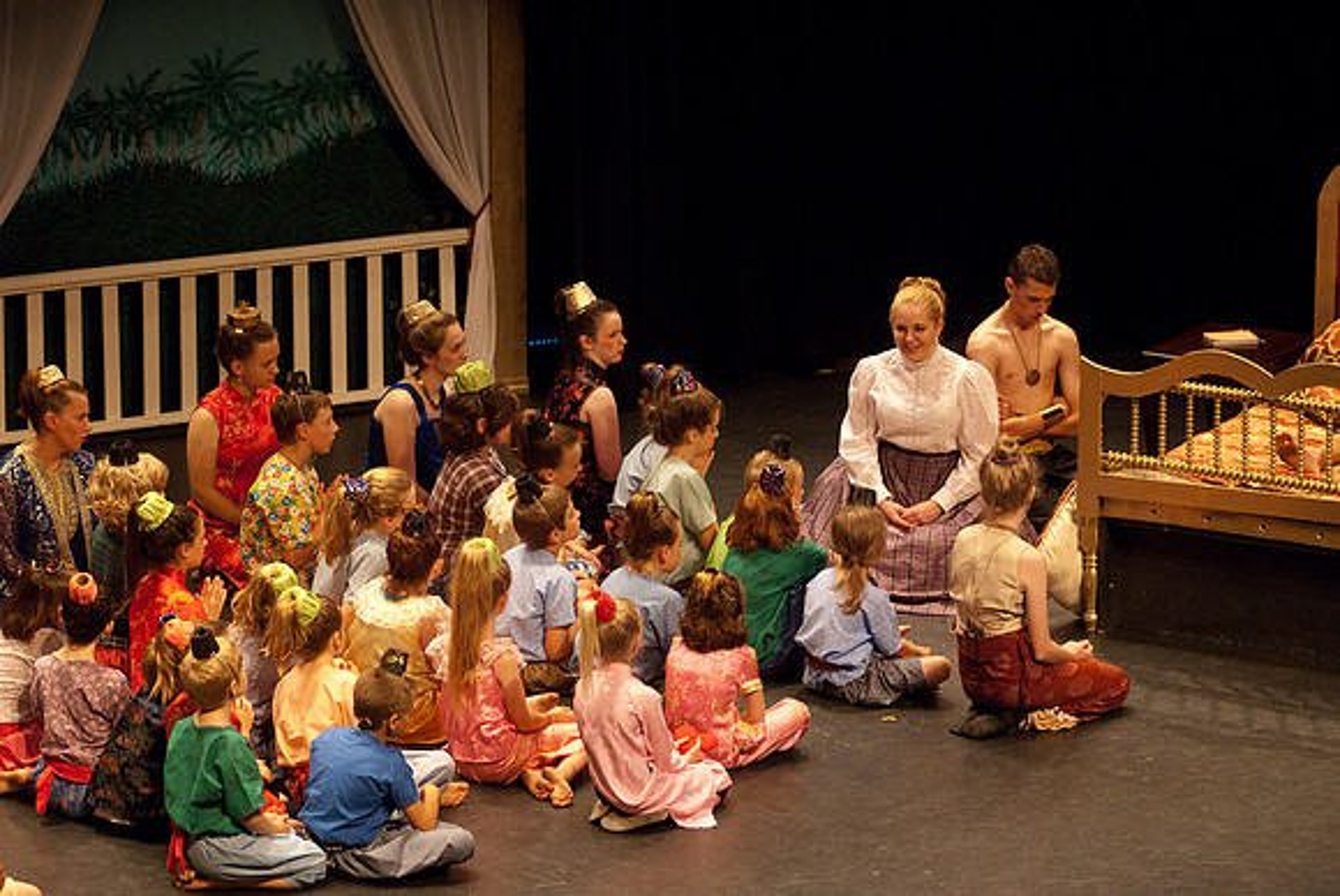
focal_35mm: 165
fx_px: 6148
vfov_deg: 8.3
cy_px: 448
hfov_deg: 12.4
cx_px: 670
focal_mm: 110
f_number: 2.8
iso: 1000
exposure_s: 1/160
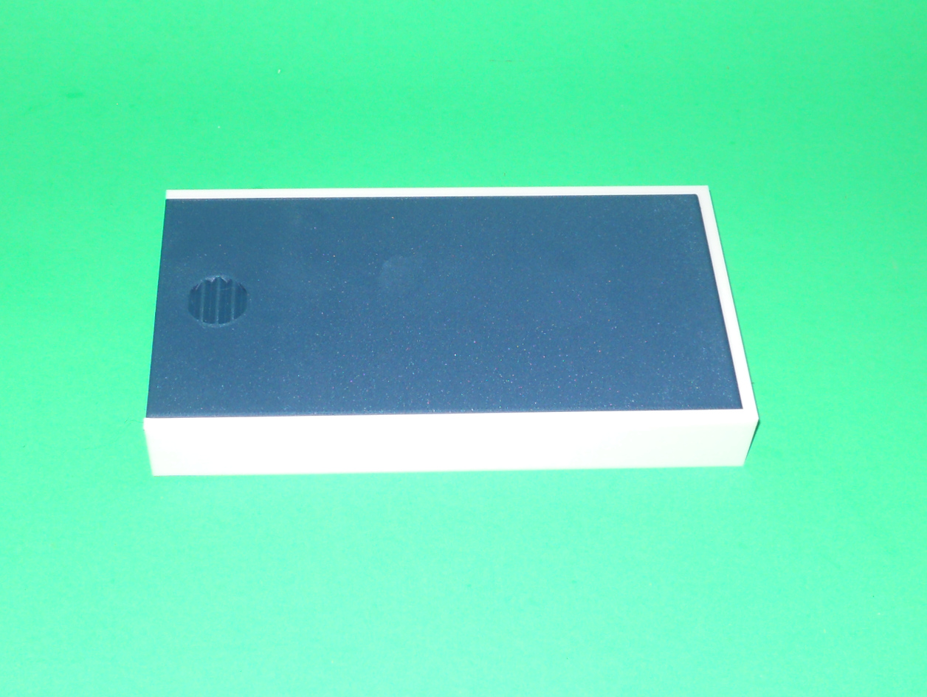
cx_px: 464
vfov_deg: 49.8
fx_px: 750
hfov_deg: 63.4
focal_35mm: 28
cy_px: 348
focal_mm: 5
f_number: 2.7
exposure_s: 1/25
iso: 80
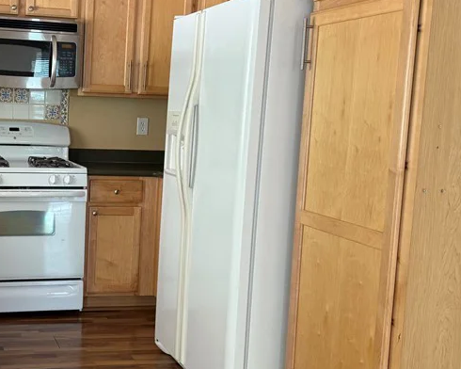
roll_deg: -1.5
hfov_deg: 36.1
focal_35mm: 49
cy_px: 175
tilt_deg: -5.8
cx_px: 62
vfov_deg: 30.8
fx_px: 669
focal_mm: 6.76
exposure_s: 1/60
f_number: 1.78
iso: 200
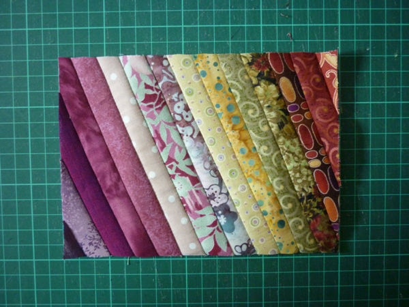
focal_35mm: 33
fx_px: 390
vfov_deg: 42.9
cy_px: 154
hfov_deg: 55.4
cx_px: 204
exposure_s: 1/20
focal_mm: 5.5
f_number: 2.8
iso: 400
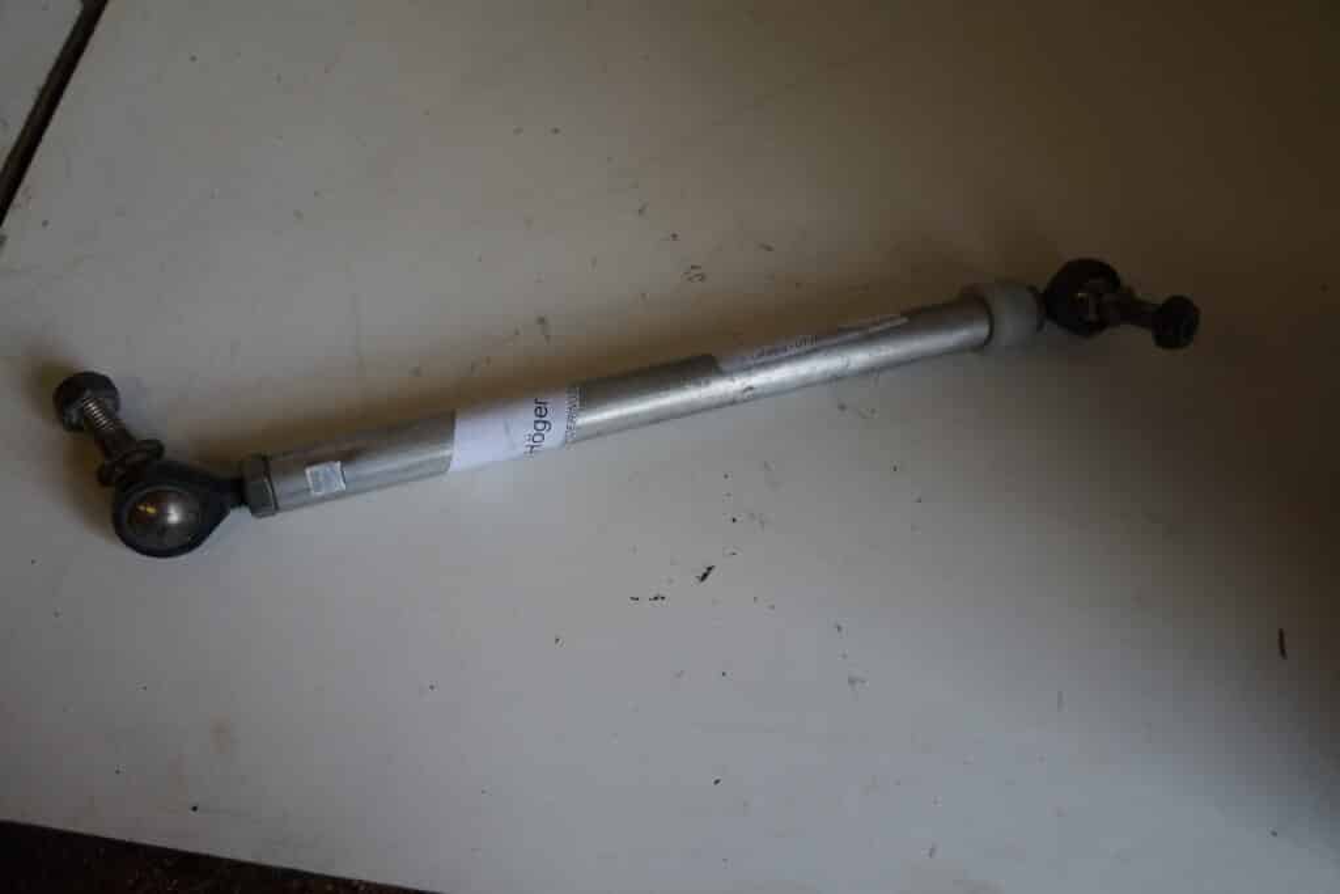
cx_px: 670
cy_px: 447
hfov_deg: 67.4
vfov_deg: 47.9
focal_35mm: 27
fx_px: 1005
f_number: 3.5
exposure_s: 1/80
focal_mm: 18
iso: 100
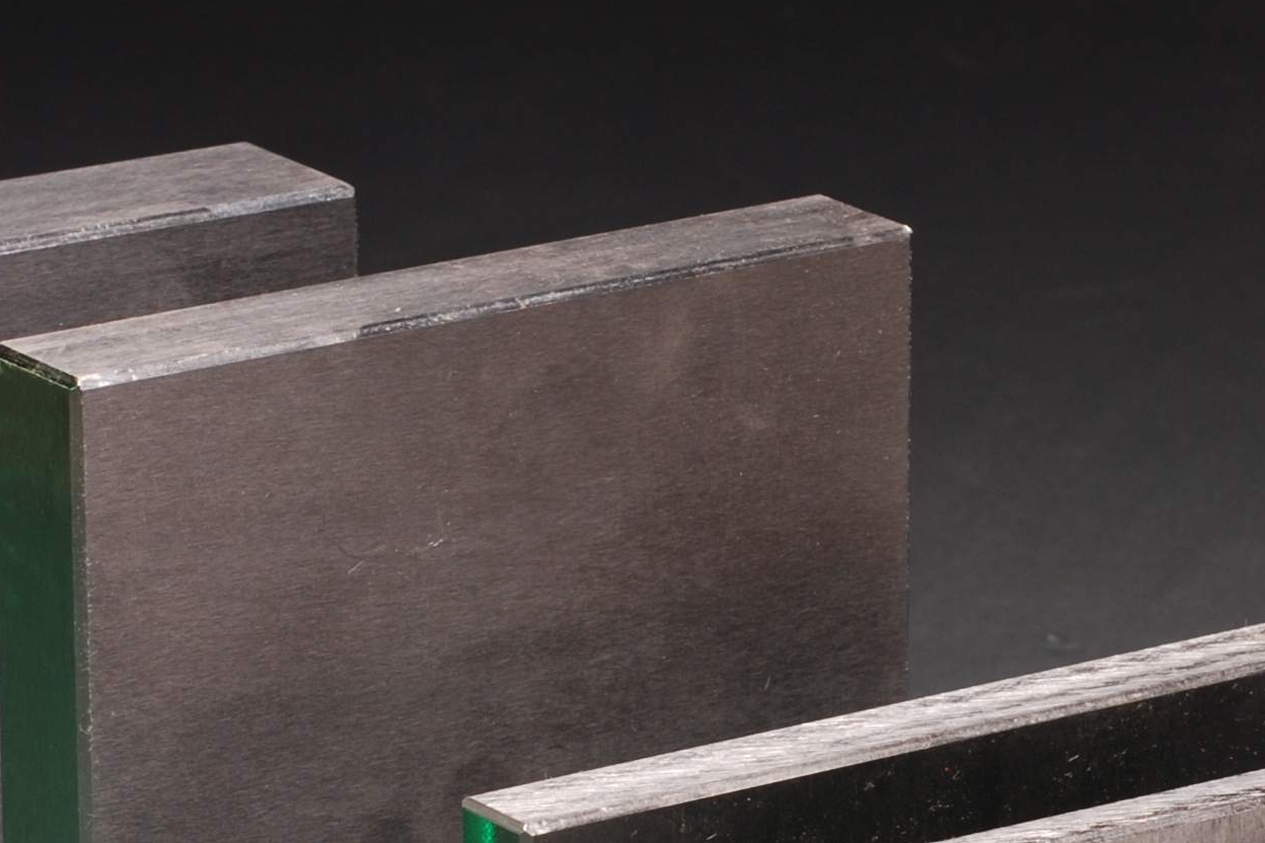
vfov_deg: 5.9
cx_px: 881
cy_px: 914
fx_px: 8187
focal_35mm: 233
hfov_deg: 8.8
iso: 100
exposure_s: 1/60
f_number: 9
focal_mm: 50
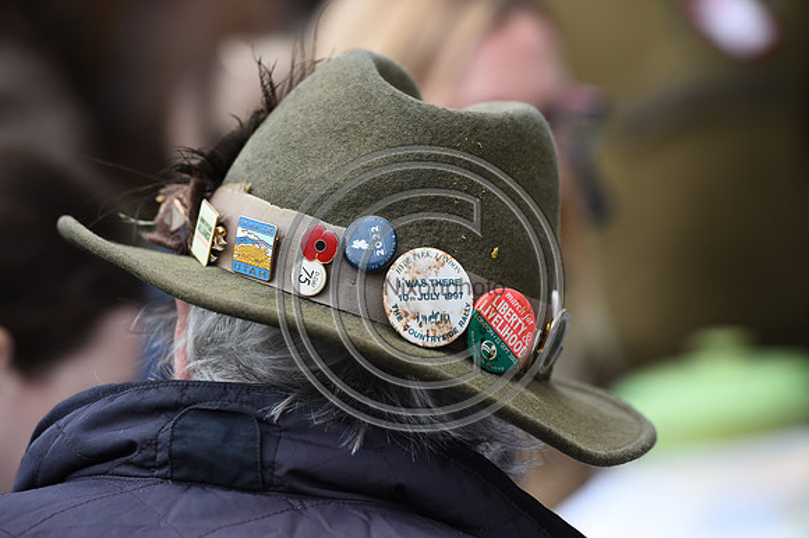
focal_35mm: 200
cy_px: 269
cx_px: 404
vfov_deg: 6.9
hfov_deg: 10.3
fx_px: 4492
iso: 400
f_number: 5.6
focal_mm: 200
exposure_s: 1/800
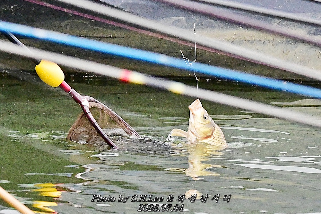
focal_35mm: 345
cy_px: 107
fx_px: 3075
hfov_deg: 6.0
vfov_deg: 4.0
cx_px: 160
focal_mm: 230
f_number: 5.6
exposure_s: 1/6400
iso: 3200
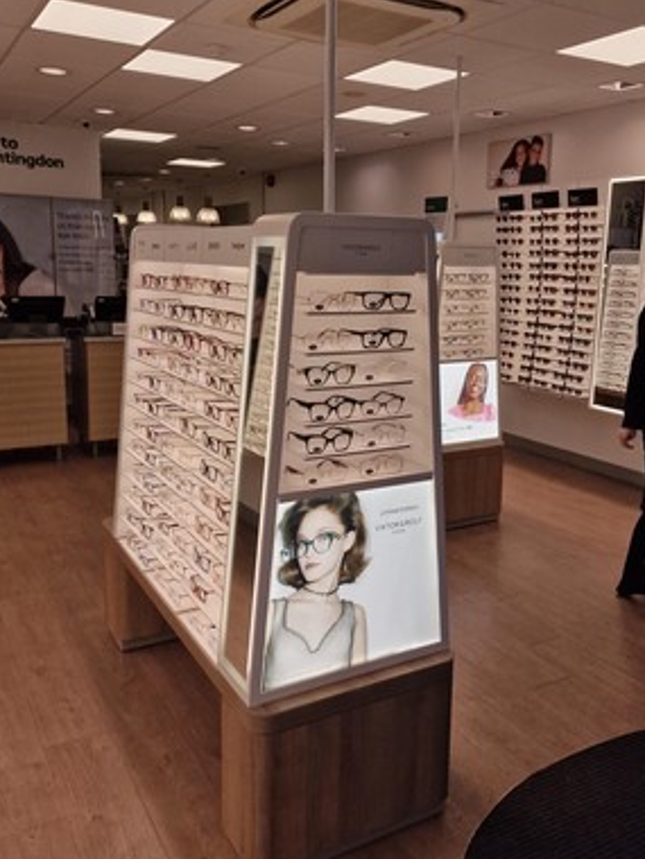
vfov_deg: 58.3
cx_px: 337
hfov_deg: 45.4
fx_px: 770
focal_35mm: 31
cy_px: 405
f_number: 1.8
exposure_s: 1/2525
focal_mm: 6.4
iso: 50
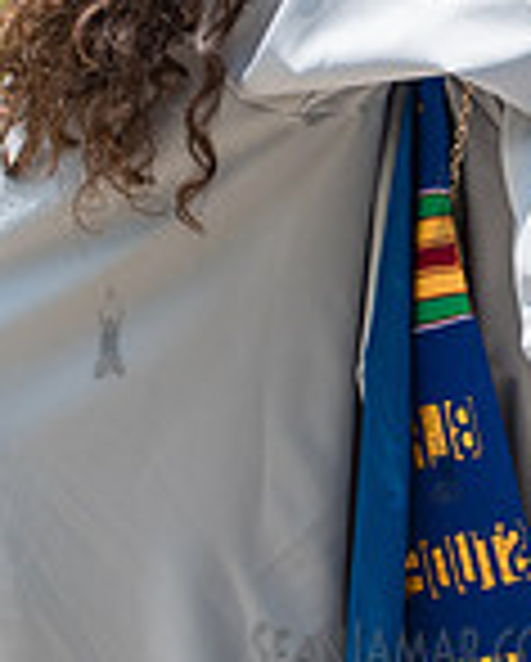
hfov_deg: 10.4
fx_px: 2901
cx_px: 474
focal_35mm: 148
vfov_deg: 12.8
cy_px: -23
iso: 200
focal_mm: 28
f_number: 5.6
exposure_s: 1/800
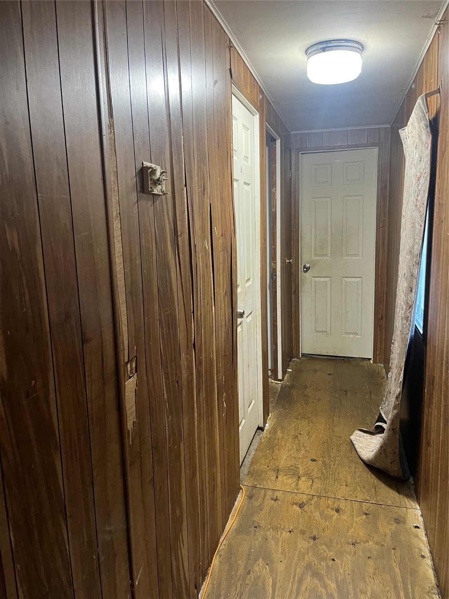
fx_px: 450
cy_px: 300
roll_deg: +1.6
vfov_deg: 67.3
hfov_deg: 53.1
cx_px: 224
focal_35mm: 26
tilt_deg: -7.1
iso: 400
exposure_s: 1/60
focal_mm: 5.1
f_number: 1.6
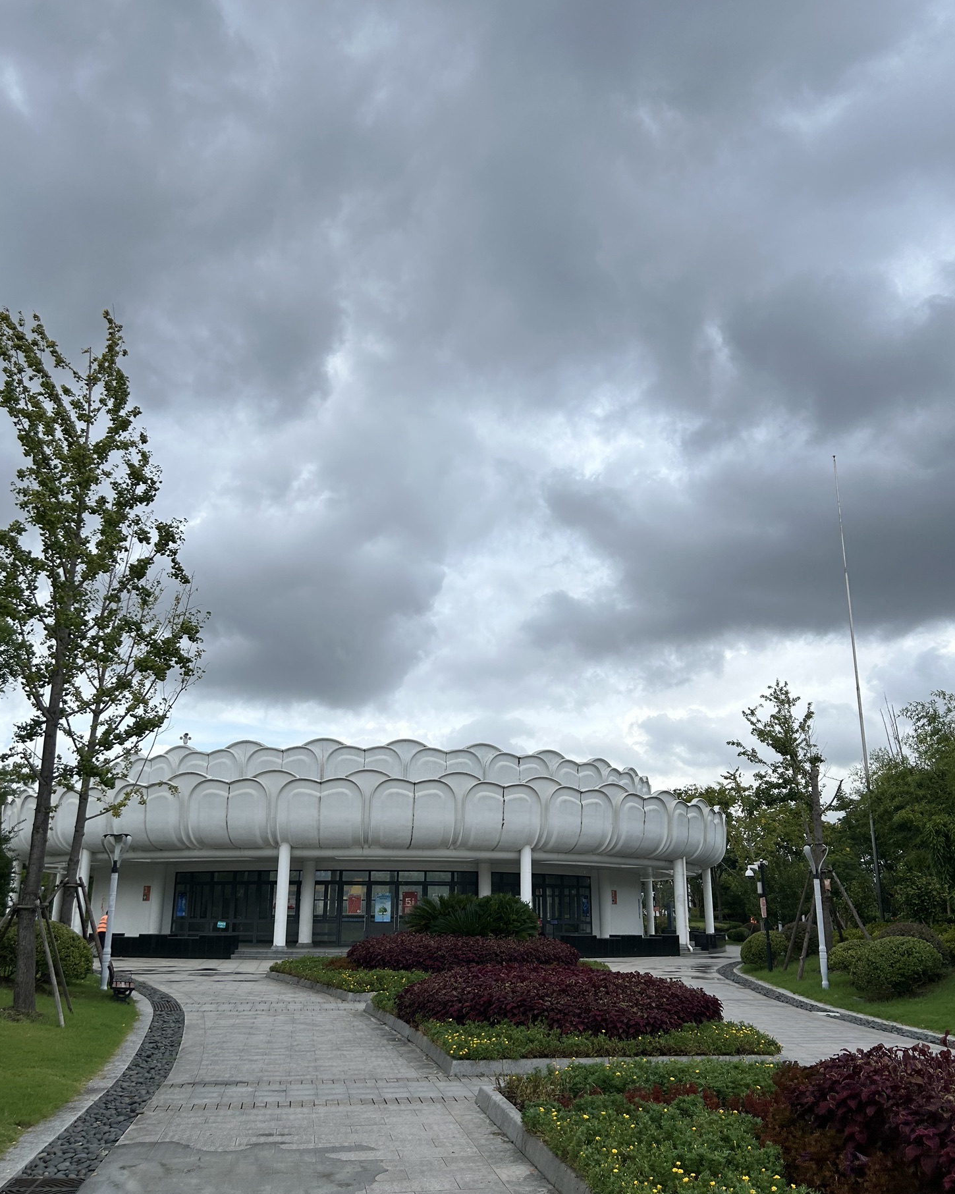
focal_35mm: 28
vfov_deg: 62.2
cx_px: 468
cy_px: 637
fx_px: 989
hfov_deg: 51.5
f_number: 1.5
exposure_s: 1/2123
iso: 50
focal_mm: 5.7
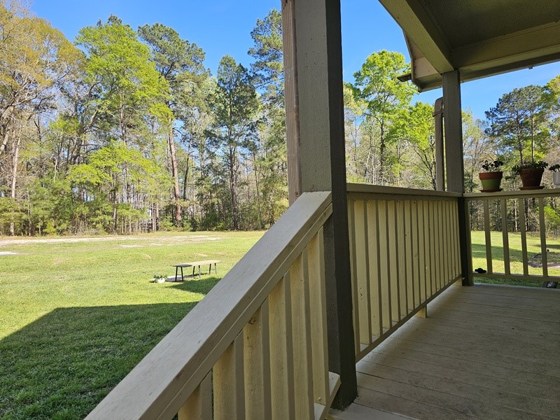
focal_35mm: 23
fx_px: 372
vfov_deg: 58.9
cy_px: 210
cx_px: 280
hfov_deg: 73.9
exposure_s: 1/261
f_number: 1.7
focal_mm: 6.3
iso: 10
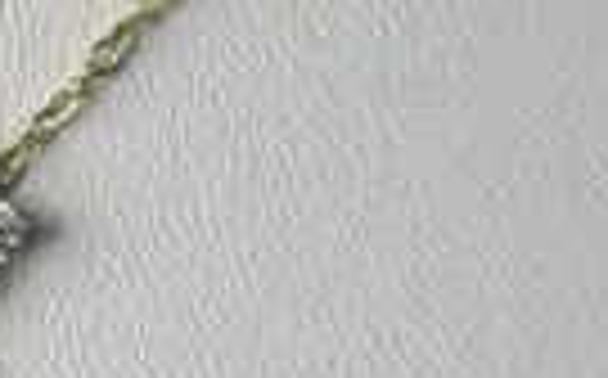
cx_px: -99
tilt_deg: -53.9
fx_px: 6653
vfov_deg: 3.3
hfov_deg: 5.2
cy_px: -14
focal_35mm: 402
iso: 64
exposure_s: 1/987
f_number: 1.78
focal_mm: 6.76
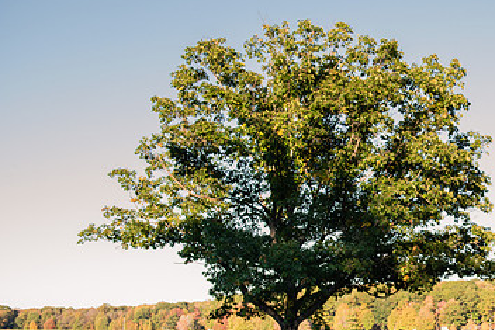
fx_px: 935
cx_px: 455
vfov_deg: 20.0
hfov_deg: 28.4
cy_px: 228
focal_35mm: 68
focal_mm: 36
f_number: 4.5
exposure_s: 1/640
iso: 500
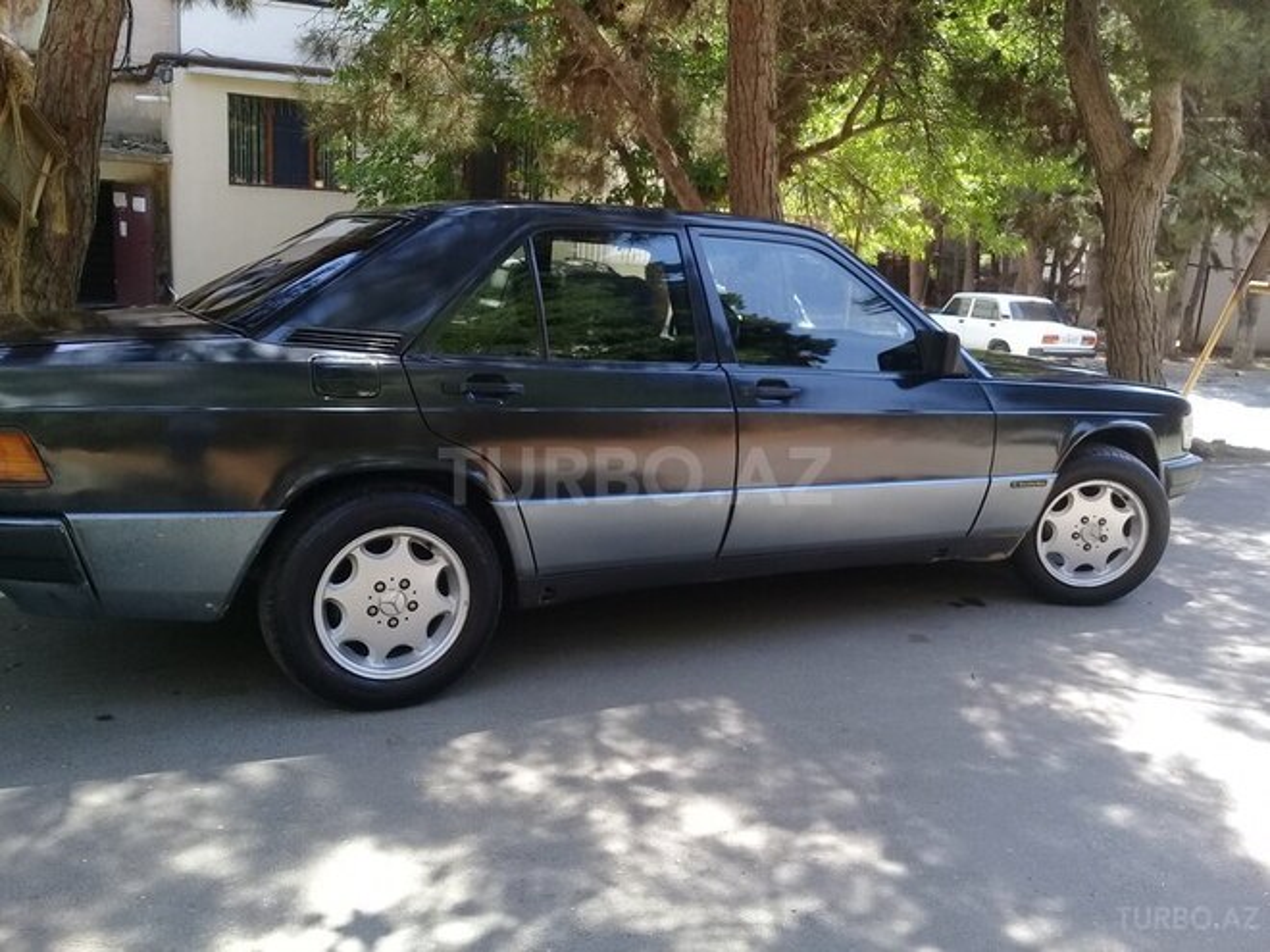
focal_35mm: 31
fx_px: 1137
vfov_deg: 45.4
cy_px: 476
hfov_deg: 58.4
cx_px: 635
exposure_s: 1/163
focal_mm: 3.3
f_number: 2.2
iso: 50
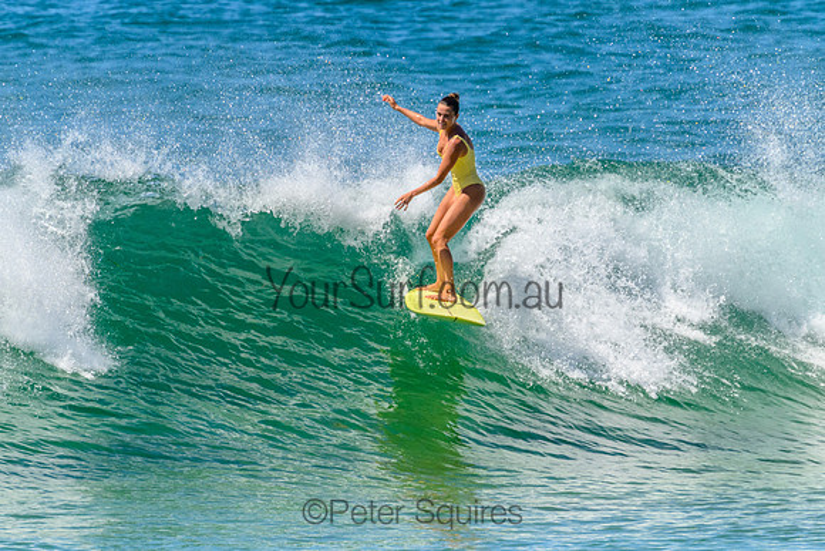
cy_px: 214
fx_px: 25226
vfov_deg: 1.3
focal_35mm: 1101
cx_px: 474
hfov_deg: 1.9
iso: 1100
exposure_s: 1/2000
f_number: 11
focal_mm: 800
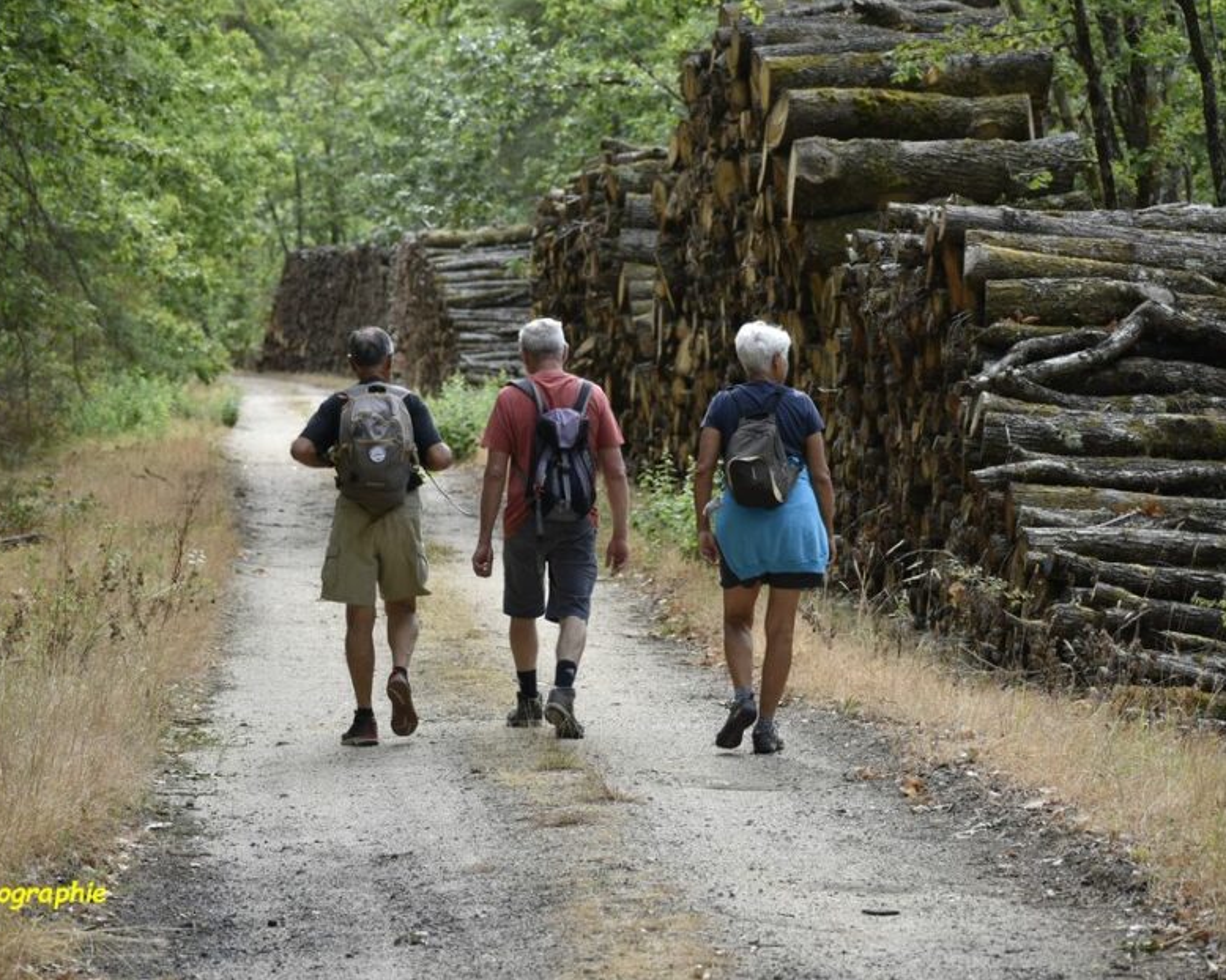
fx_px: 5244
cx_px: 495
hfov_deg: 13.3
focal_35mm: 145
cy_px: 492
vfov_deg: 10.7
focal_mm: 85
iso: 280
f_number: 5.6
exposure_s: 1/250
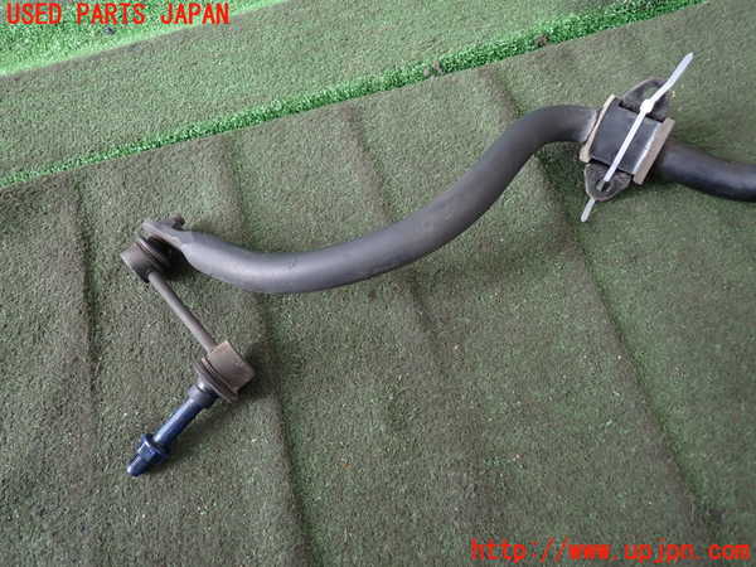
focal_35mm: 25
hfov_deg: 69.4
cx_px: 378
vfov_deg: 54.9
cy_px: 284
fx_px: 546
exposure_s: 1/60
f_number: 2
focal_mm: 4.5
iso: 200
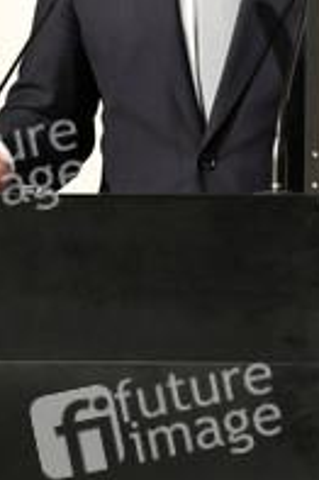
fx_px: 5406
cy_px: 56
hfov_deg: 3.4
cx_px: 226
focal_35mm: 406
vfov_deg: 5.1
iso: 6400
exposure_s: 1/640
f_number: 4
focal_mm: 200
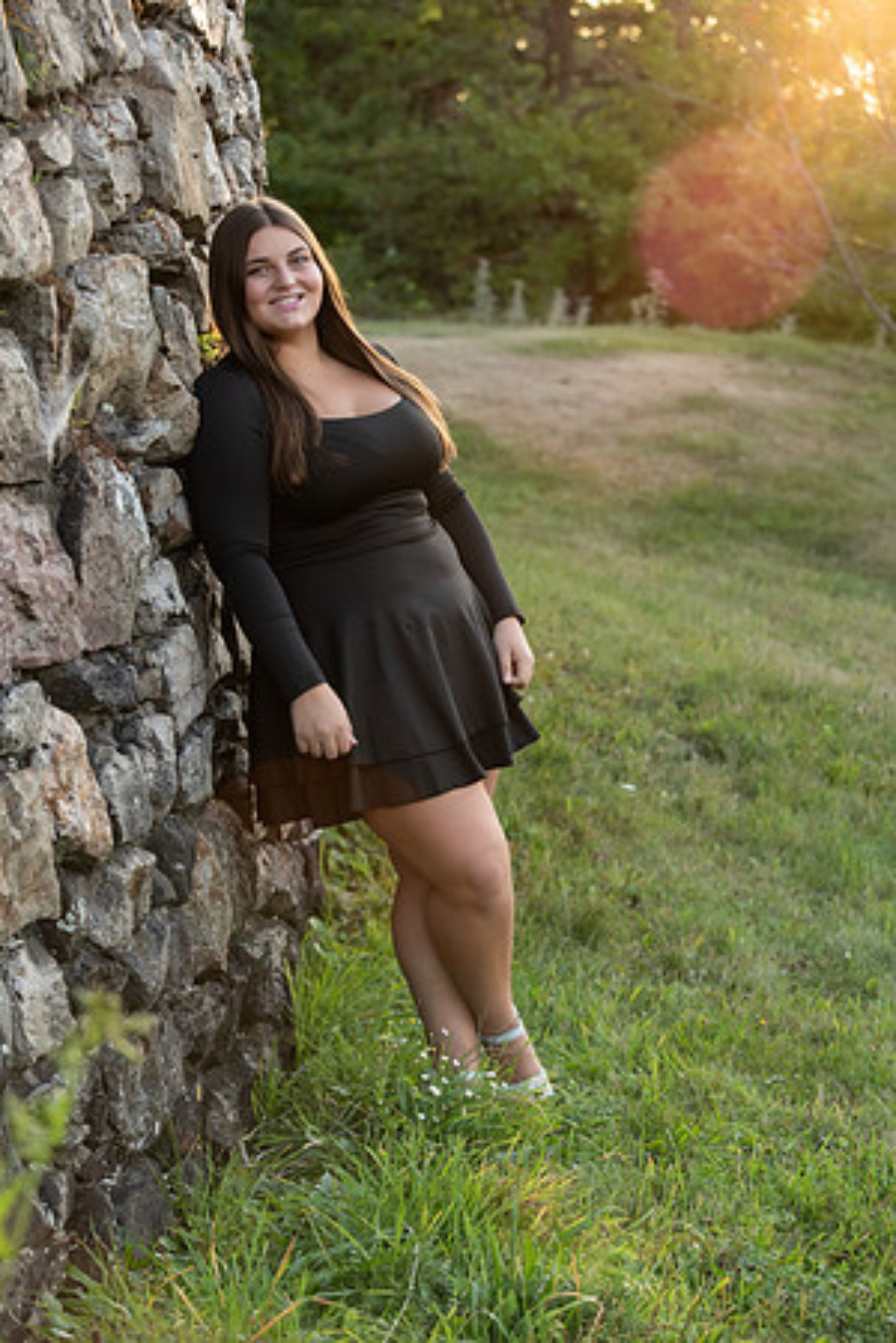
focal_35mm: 102
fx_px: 3808
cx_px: 448
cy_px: 672
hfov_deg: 13.4
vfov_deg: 20.0
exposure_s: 1/250
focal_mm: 102
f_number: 5
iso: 1000
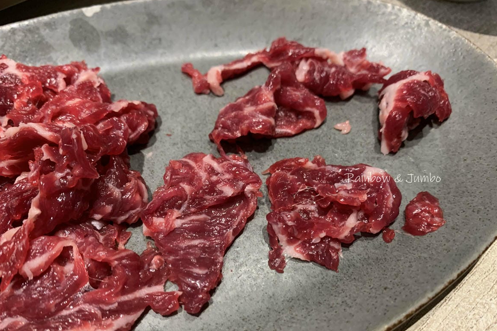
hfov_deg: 65.5
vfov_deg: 46.4
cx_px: 246
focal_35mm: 28
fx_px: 387
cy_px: 178
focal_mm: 4.25
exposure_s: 1/60
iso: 250
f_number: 1.8
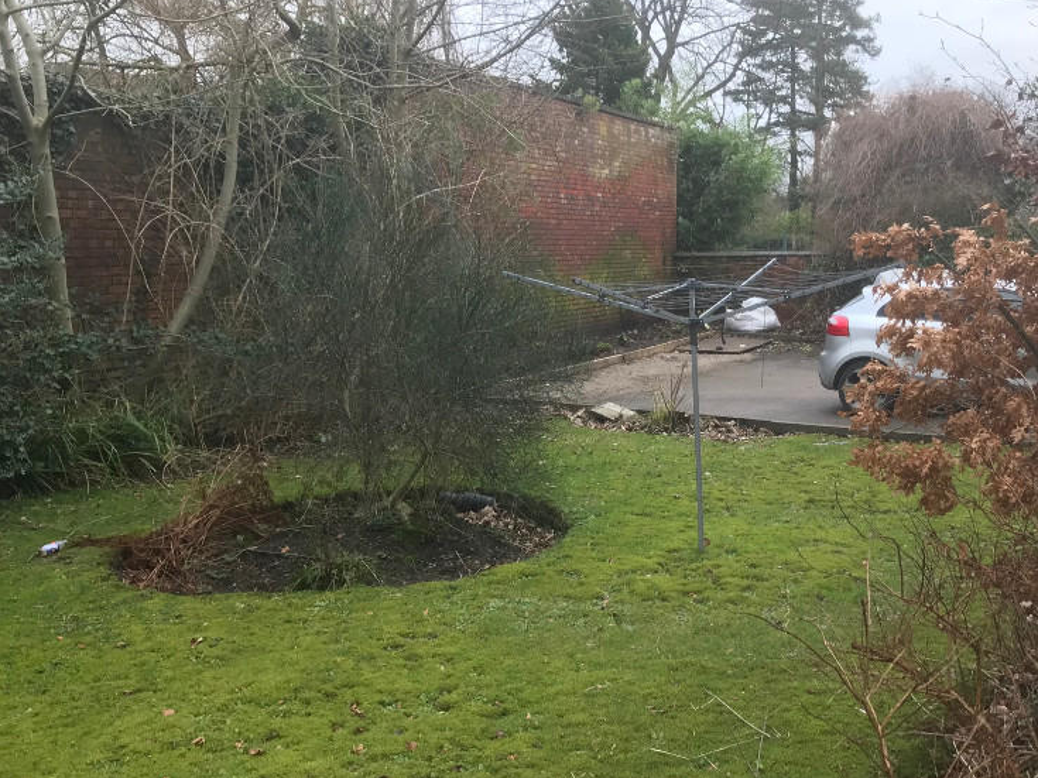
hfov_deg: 46.8
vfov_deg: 36.8
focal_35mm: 39
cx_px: 722
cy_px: 411
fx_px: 1169
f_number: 1.8
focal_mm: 3.99
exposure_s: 1/100
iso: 25
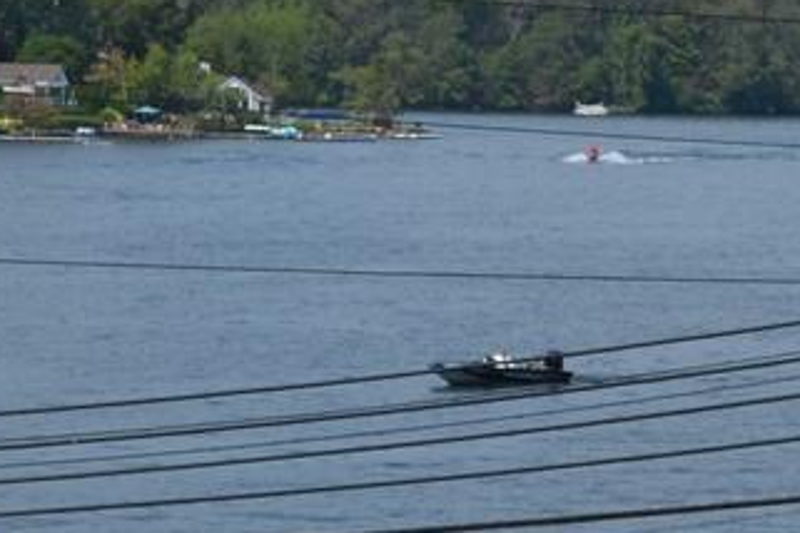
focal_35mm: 229
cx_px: 601
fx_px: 5082
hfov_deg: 9.0
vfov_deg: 6.0
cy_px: -30
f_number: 9
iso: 100
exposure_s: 1/320
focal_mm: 45
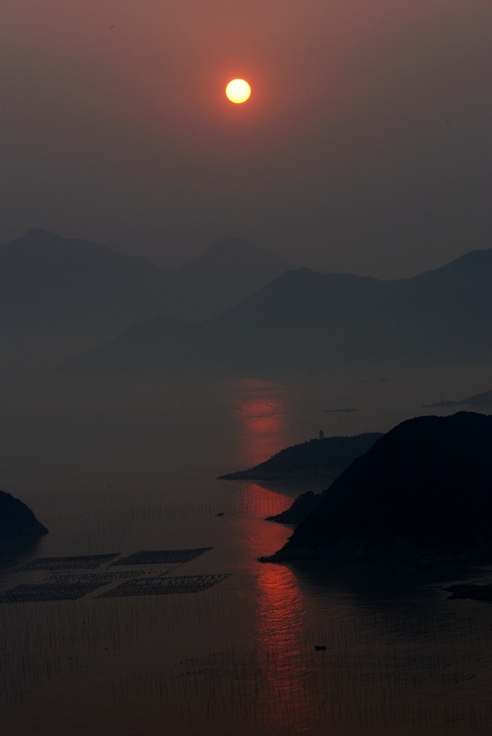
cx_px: 246
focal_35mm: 120
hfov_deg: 11.4
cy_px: 368
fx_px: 2454
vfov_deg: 17.0
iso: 160
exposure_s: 1/160
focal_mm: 80
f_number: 9
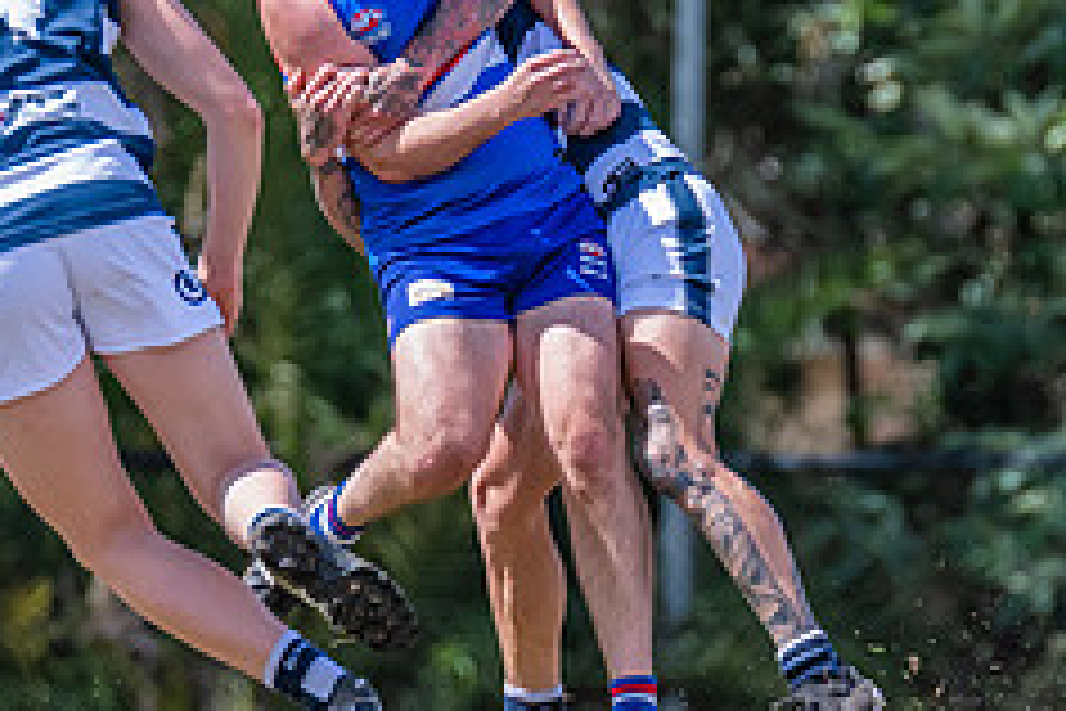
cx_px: 565
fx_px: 34998
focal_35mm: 1182
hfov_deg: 1.7
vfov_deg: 1.2
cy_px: 129
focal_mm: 420
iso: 800
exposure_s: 1/1600
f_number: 6.3
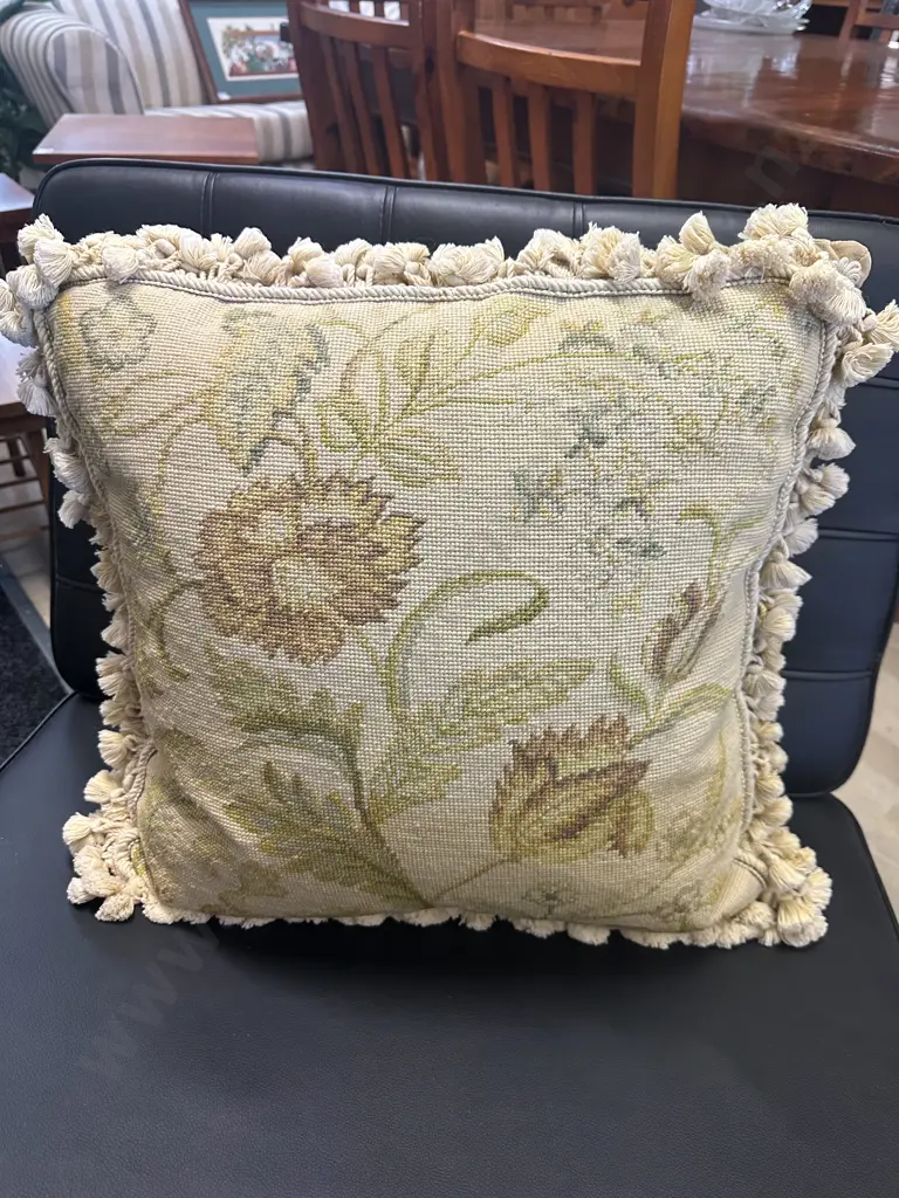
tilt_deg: -37.5
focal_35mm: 24
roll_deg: -3.6
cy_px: 599
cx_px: 450
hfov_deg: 56.8
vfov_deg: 71.6
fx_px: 831
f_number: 1.78
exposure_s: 1/100
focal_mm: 6.86
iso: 200
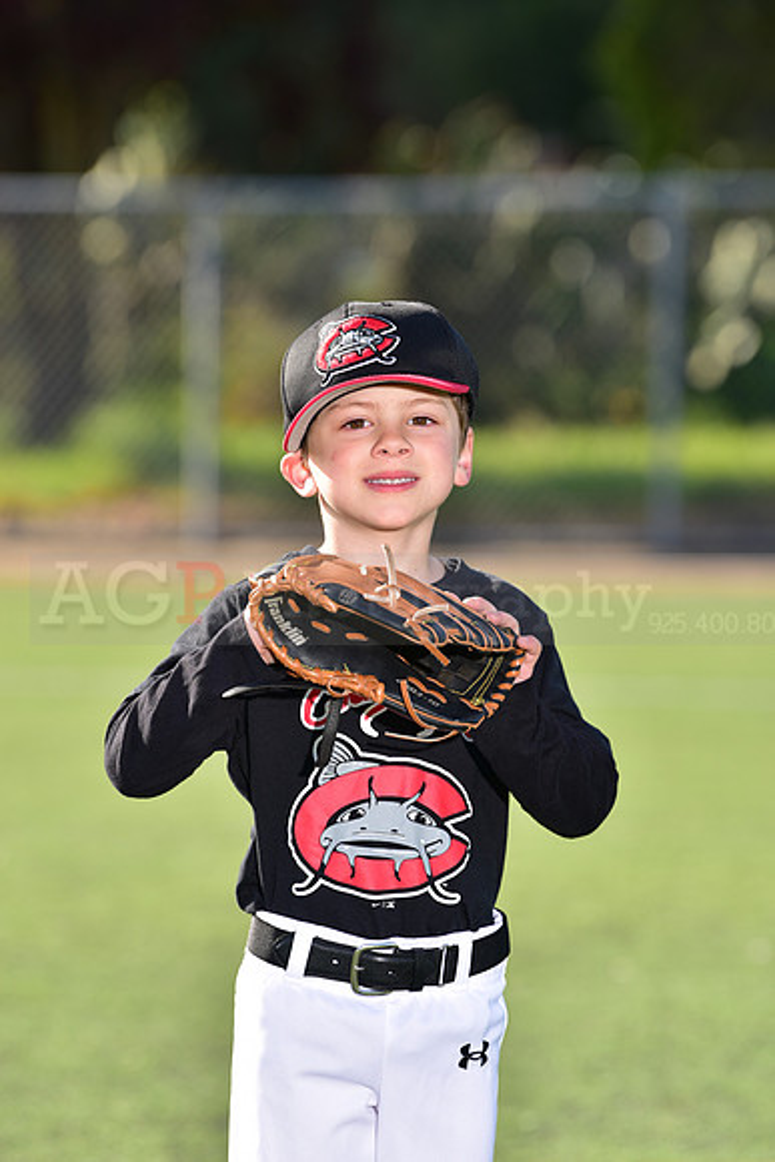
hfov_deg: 6.9
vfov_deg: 10.3
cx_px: 388
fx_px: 6454
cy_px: 581
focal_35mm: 200
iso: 80
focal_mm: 200
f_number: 5
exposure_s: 1/250
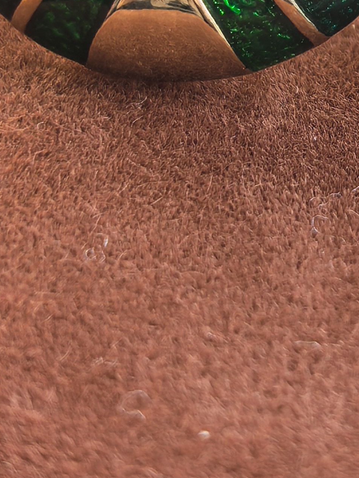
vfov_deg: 13.7
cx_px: 415
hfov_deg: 10.4
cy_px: -34
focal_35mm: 141
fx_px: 1949
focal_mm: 6.98
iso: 50
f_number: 2
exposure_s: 1/150
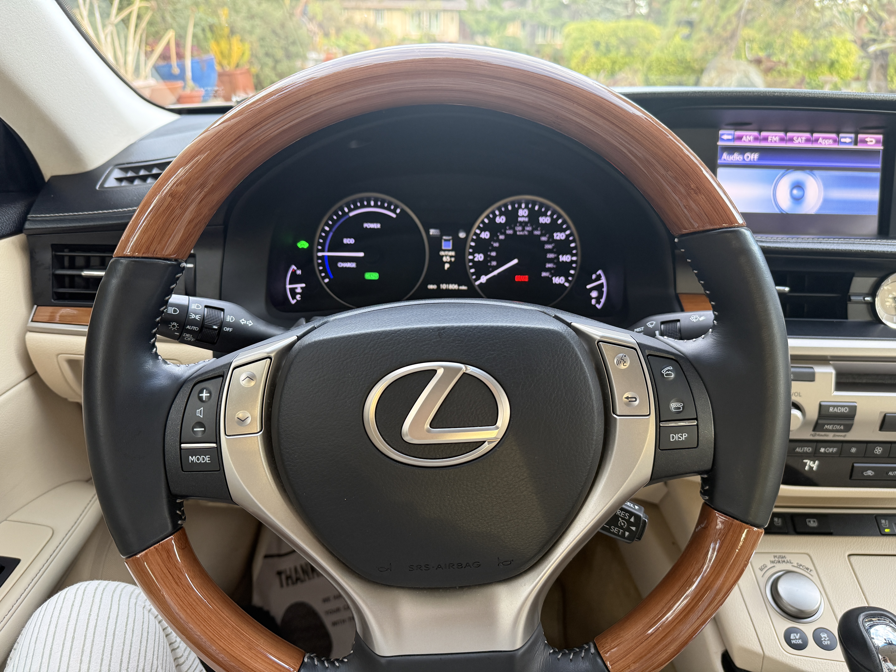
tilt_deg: -25.9
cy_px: 336
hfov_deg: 71.6
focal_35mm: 24
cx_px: 448
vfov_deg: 56.8
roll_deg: -0.8
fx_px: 621
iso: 250
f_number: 1.78
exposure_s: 1/68
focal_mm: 6.76
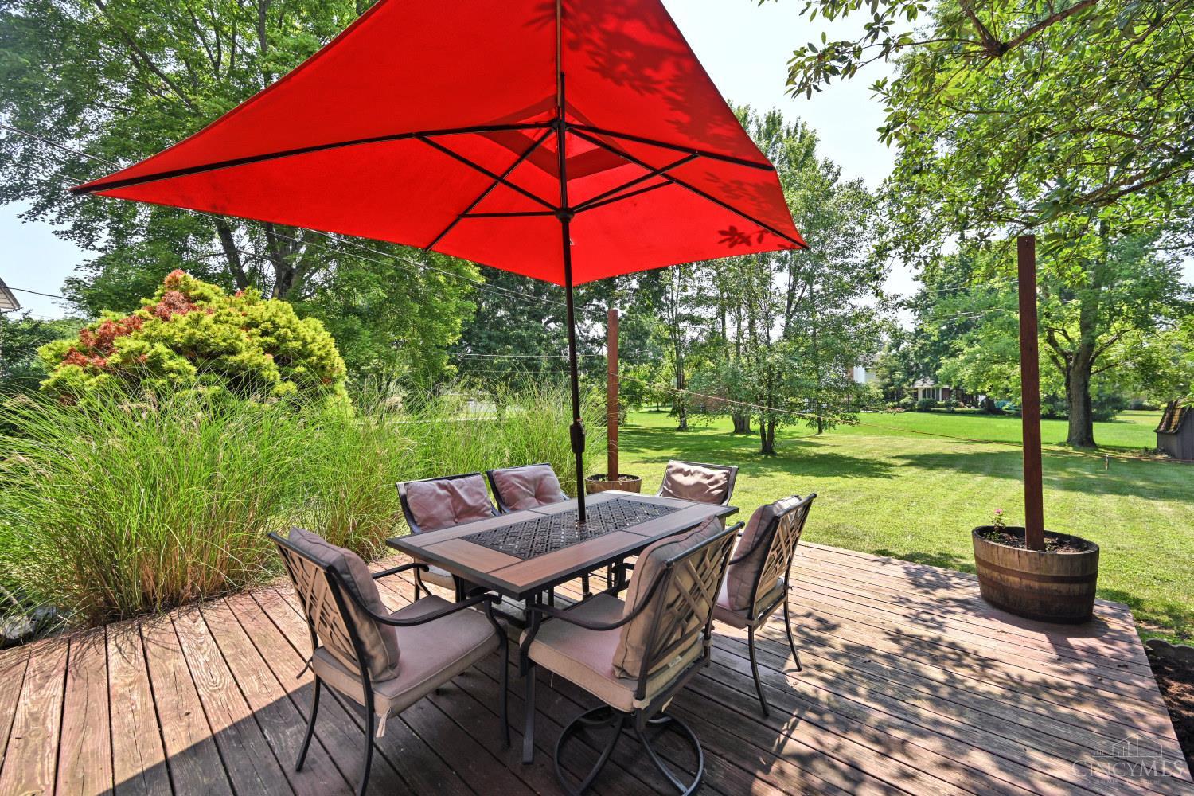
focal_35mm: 14
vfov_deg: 81.2
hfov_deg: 104.3
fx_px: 464
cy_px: 398
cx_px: 597
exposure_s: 1/250
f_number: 5.6
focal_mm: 14
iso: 100
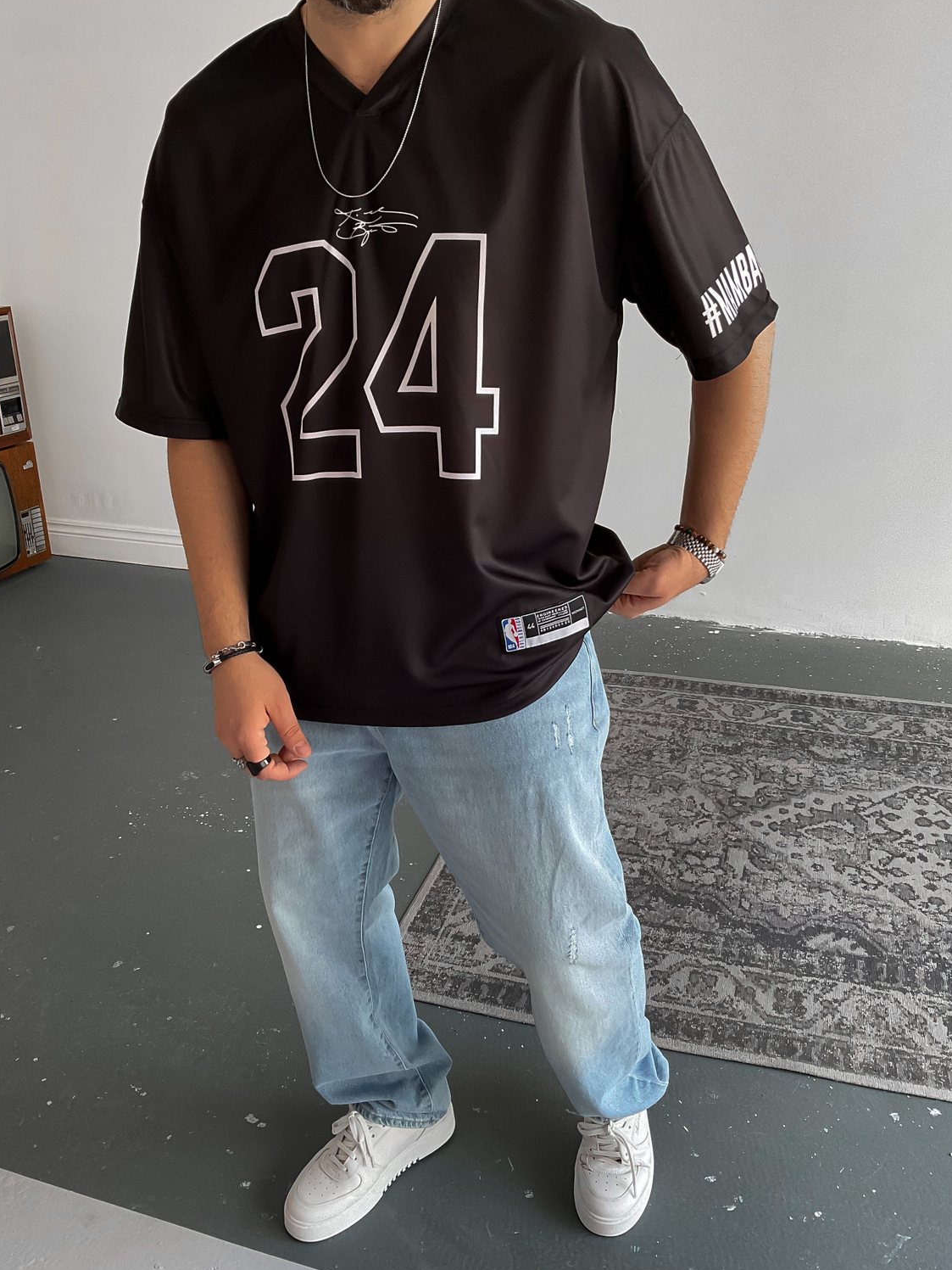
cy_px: 642
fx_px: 1137
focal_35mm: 31
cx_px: 447
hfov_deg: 45.4
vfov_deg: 58.3
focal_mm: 3
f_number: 1.8
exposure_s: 1/60
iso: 80
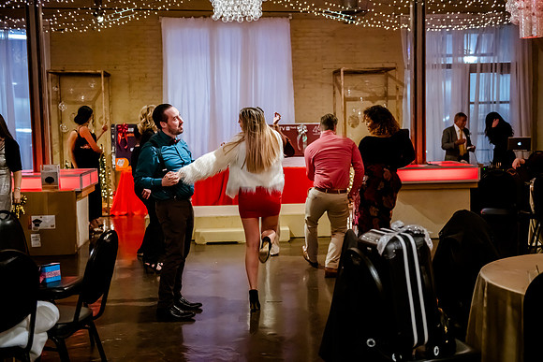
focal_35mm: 51
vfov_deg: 26.6
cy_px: 181
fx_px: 766
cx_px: 272
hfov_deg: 39.0
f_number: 2.8
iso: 5000
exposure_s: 1/200
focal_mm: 50
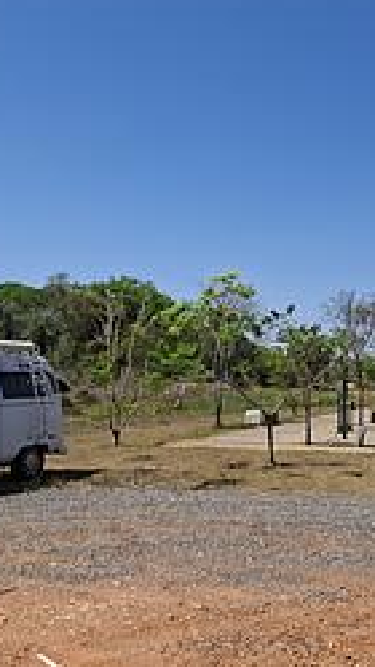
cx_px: 277
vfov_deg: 47.3
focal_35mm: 43
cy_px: 351
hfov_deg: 27.4
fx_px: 760
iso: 50
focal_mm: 5.54
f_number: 1.8
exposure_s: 1/1730
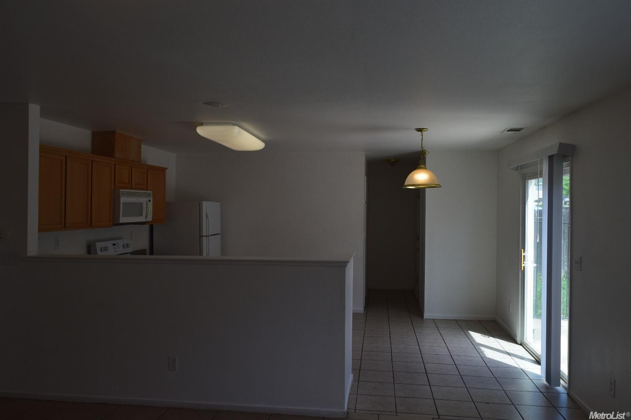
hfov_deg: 67.4
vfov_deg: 47.9
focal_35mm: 27
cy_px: 210
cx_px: 316
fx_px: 473
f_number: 9
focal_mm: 18
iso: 400
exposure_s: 1/160
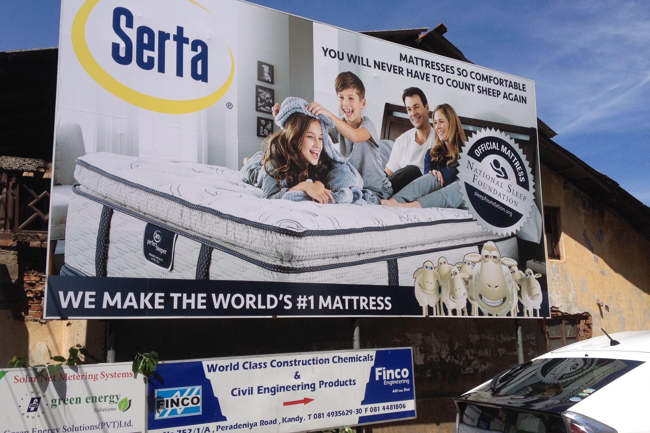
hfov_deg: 48.5
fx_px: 722
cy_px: 207
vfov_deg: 33.4
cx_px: 336
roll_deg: +0.0
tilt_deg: +5.8
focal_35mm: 40
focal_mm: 4.28
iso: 50
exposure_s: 1/2304
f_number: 2.4
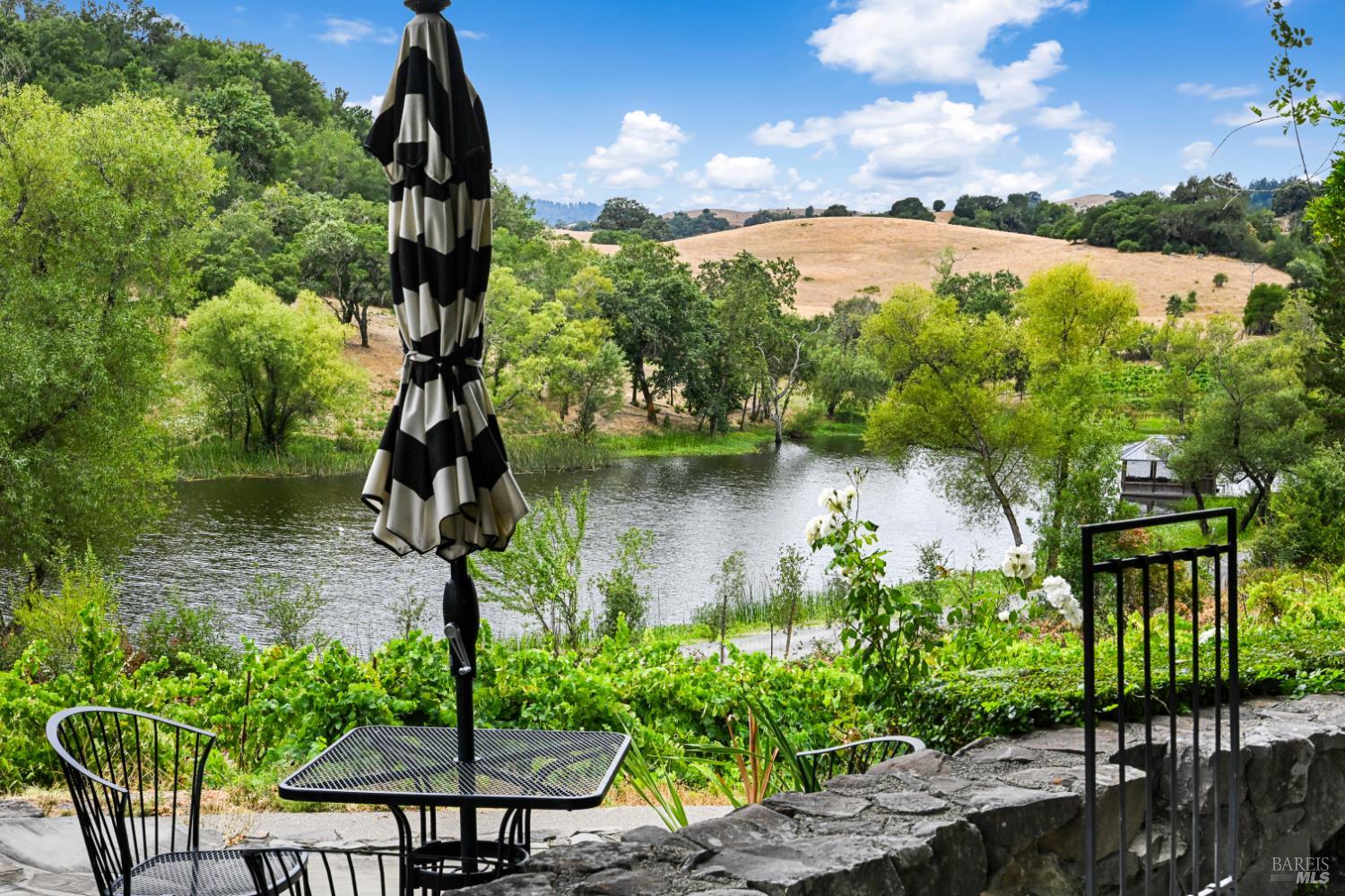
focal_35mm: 43
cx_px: 672
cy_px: 448
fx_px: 1606
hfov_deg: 45.4
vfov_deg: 31.2
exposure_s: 1/200
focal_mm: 43
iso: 1600
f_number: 13
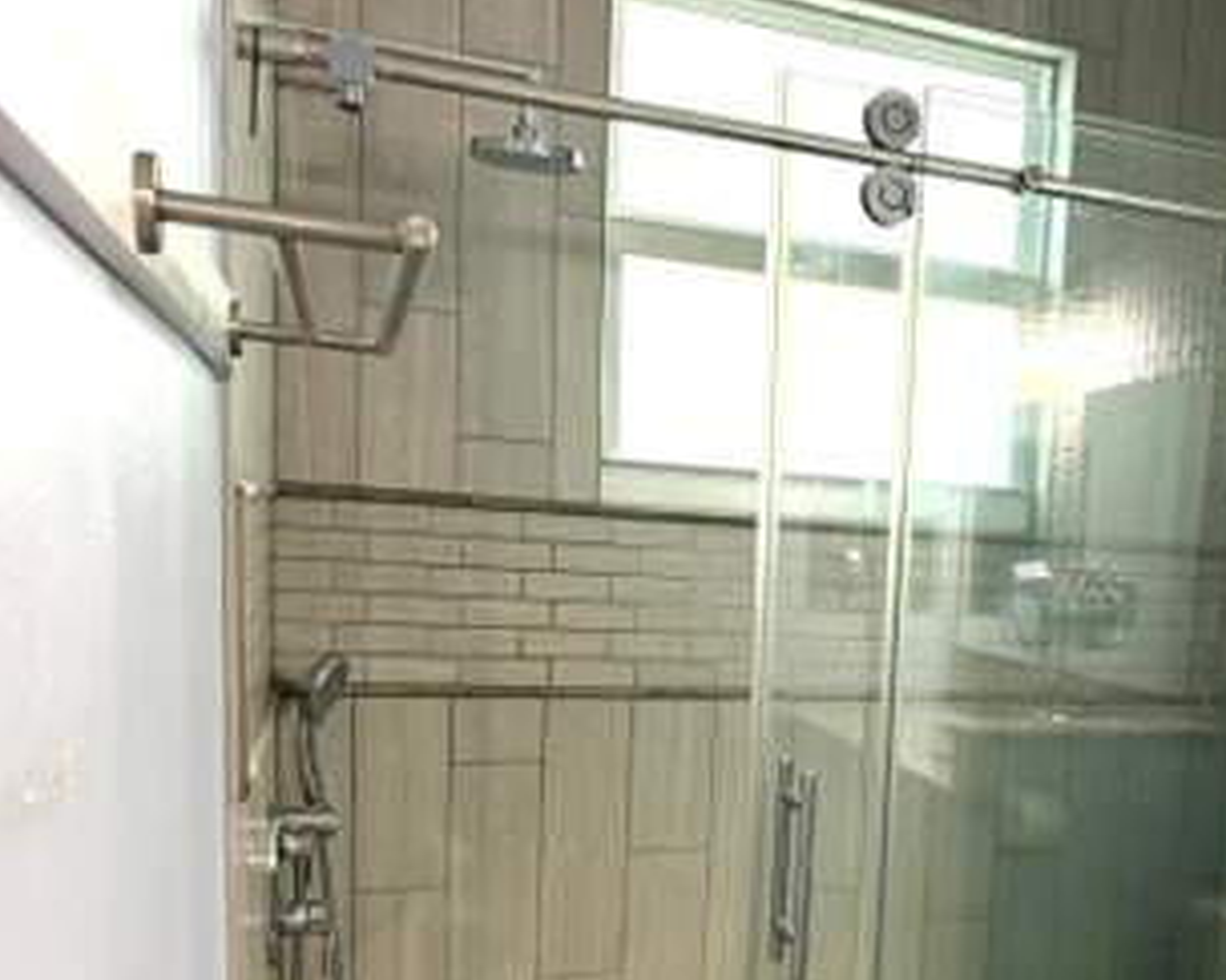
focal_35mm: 37
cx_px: 956
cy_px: 690
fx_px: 1342
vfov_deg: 39.4
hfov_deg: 46.8
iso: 400
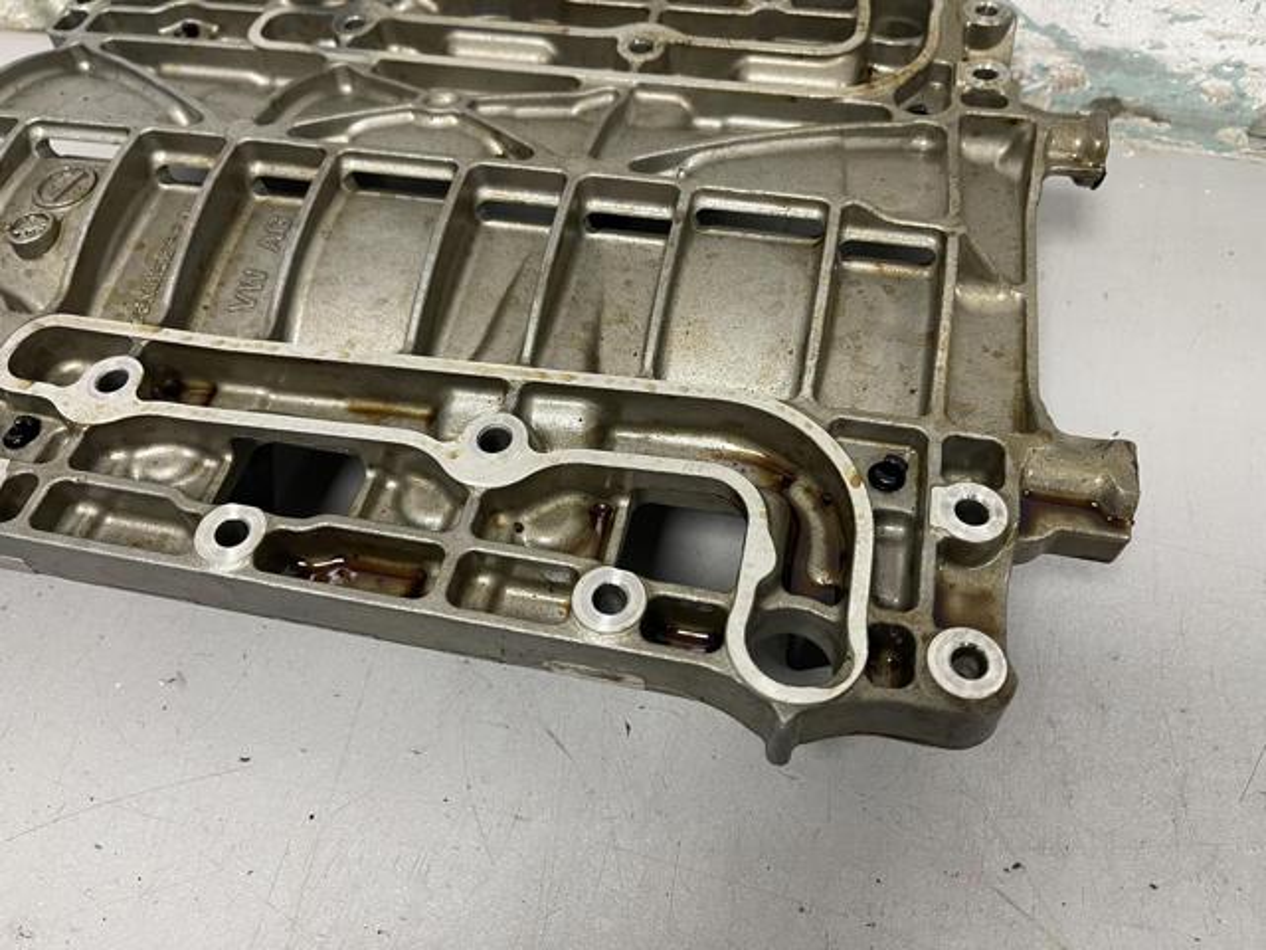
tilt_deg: -53.9
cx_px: 633
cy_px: 475
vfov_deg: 54.9
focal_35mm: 25
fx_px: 914
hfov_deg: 69.4
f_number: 1.6
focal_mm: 5.1
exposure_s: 1/50
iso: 80
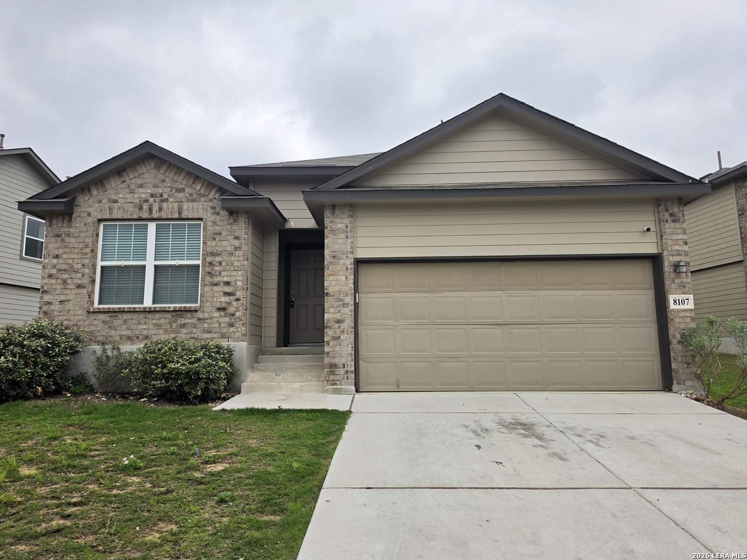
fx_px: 496
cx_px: 374
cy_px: 280
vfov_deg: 58.9
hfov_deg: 73.9
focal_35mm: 23
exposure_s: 1/7939
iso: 50
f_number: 1.4
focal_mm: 6.5
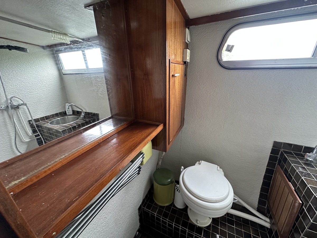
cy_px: 119
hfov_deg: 102.1
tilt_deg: -20.7
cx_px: 158
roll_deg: +0.2
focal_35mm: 14
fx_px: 128
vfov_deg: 85.7
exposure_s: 1/99
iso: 320
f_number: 2.2
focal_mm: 2.22
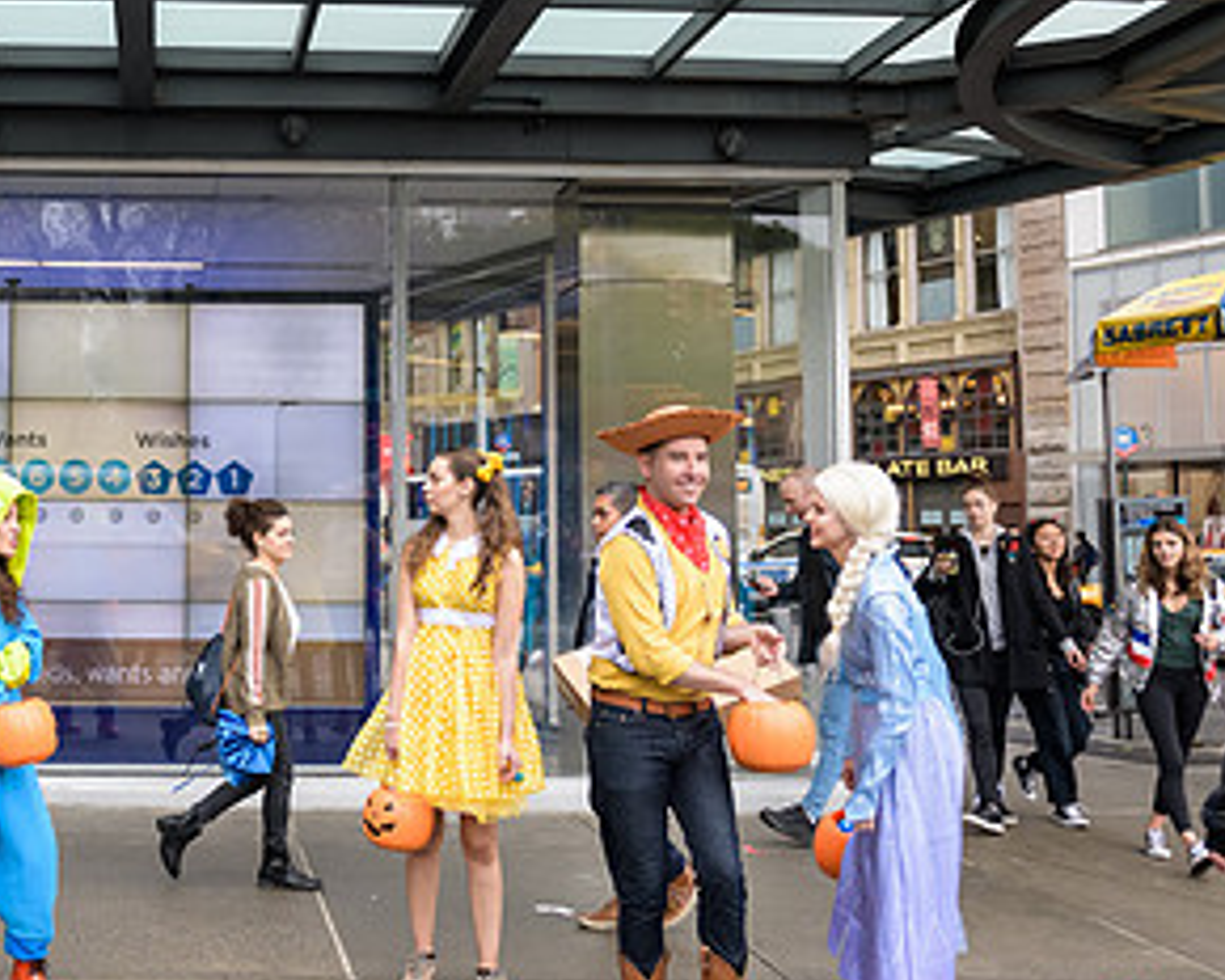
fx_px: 1631
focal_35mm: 45
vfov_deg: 33.3
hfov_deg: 39.1
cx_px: 194
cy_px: 395
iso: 800
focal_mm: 24
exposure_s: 1/400
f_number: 3.2
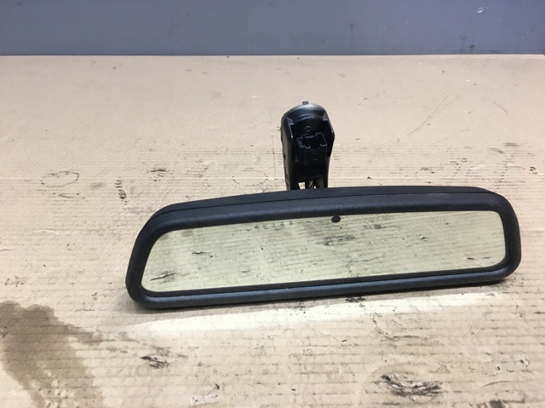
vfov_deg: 48.2
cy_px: 204
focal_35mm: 29
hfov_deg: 61.7
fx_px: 456
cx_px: 272
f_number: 2.2
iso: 64
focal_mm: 4.15
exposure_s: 1/33
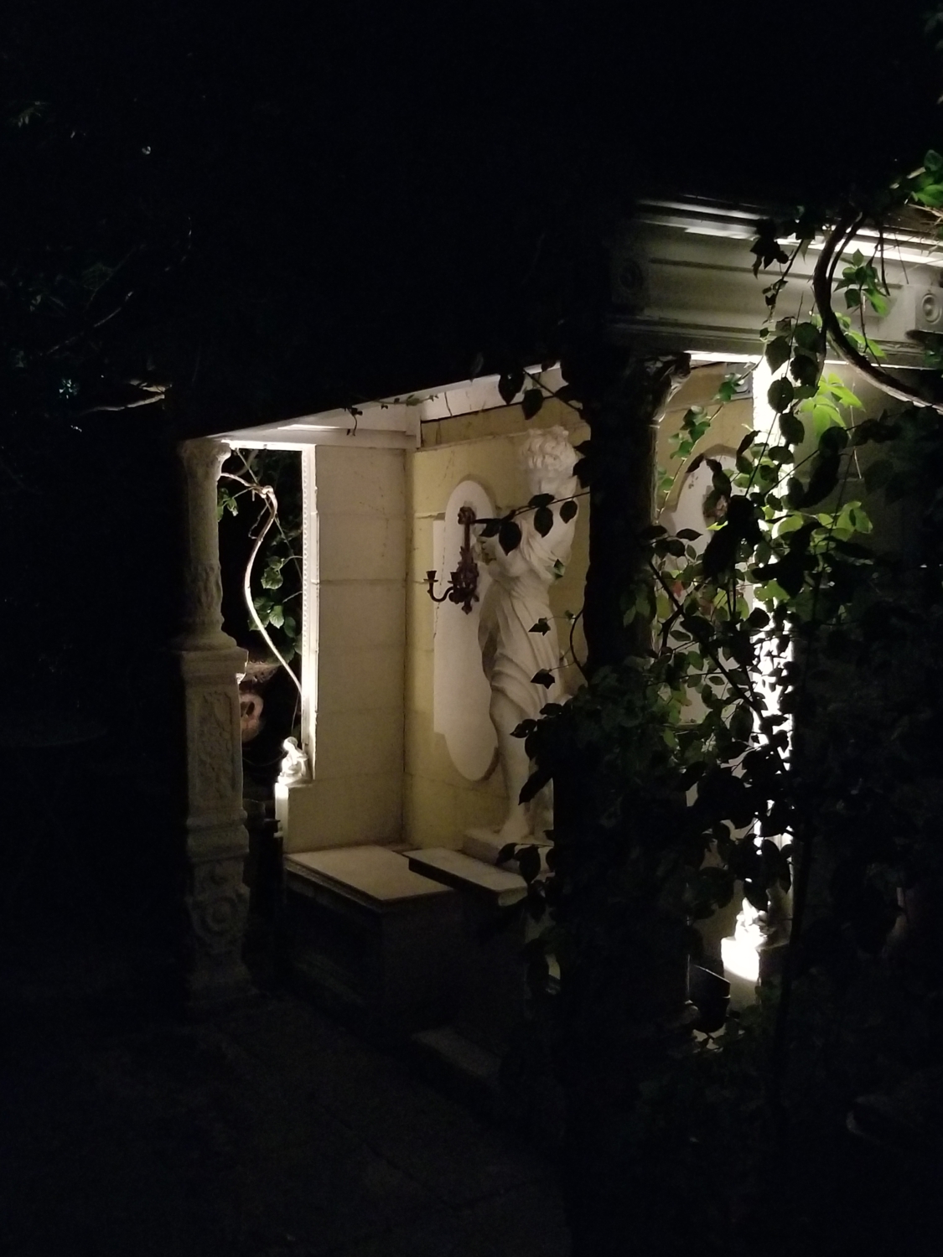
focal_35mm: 26
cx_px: 472
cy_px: 628
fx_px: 944
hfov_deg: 53.1
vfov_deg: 67.3
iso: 1600
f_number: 1.7
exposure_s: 1/10
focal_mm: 4.25
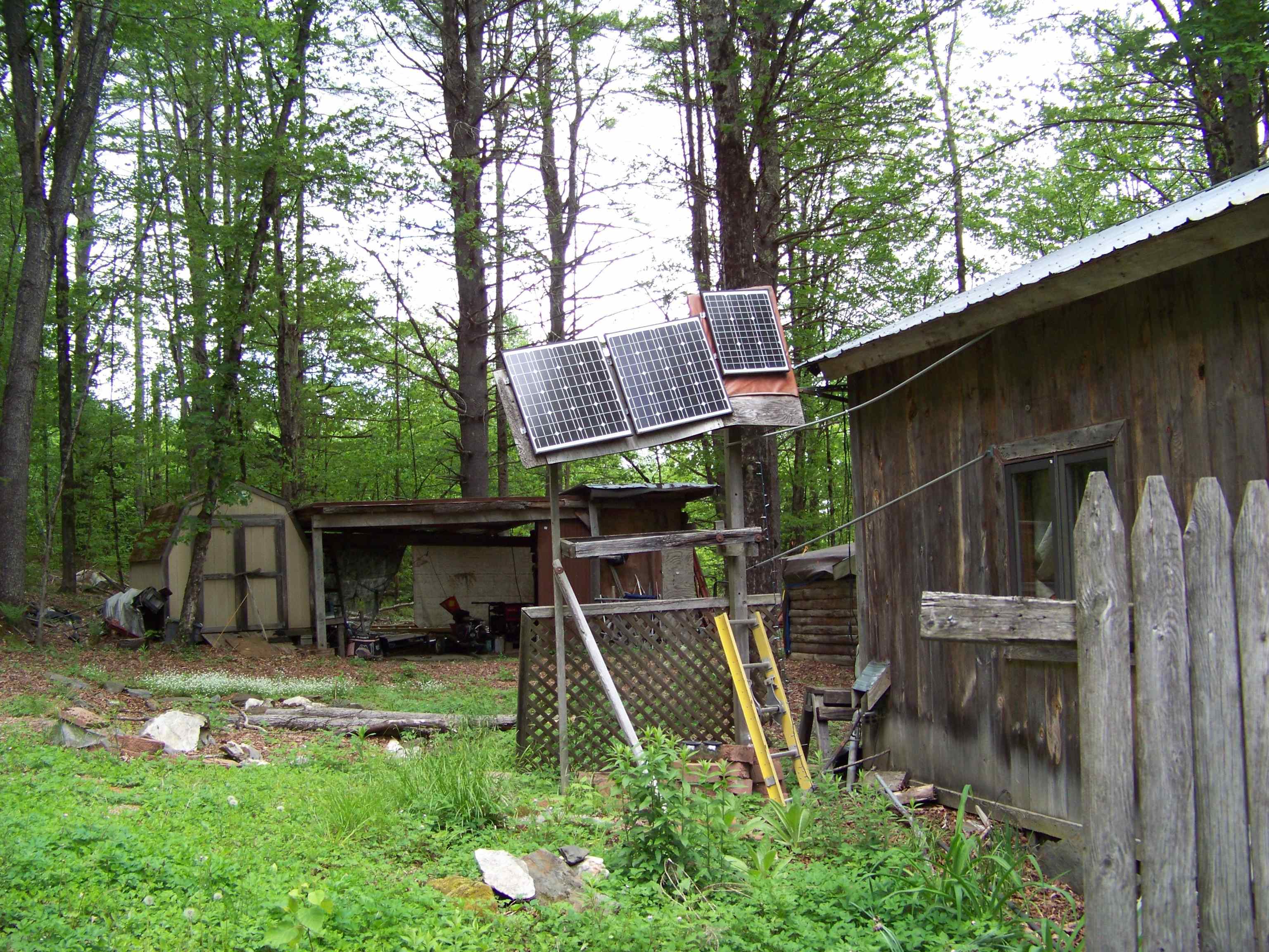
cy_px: 476
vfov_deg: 39.7
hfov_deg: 51.4
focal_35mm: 36
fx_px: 1320
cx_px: 634
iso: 69
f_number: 2.8
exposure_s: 1/100
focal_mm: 5.85
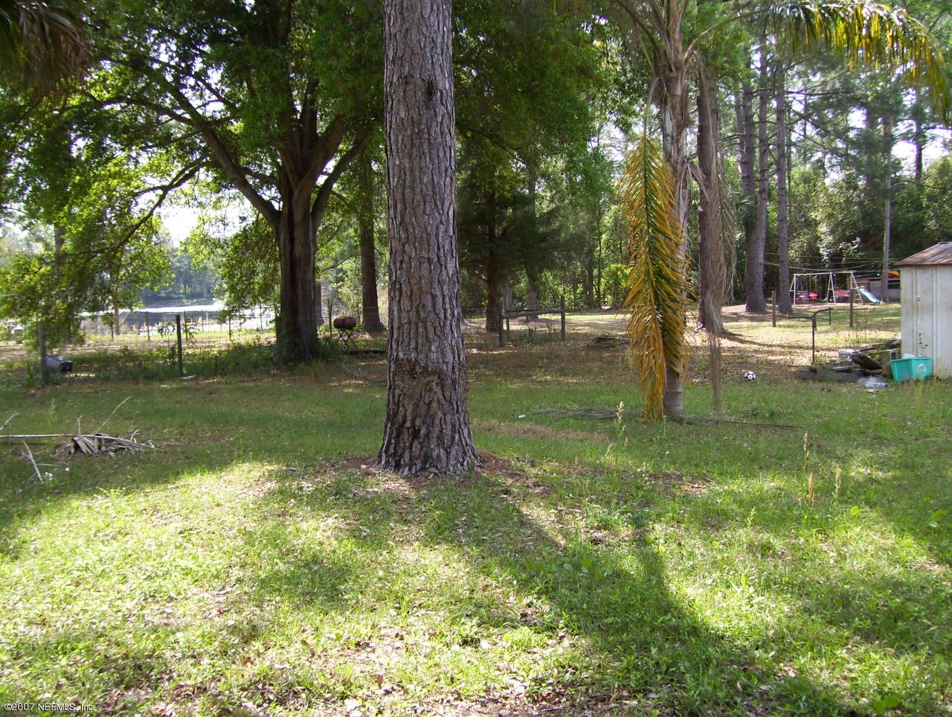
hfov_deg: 51.3
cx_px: 476
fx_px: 991
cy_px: 358
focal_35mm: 36
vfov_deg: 39.7
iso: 80
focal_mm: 6
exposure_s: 1/250
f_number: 2.7
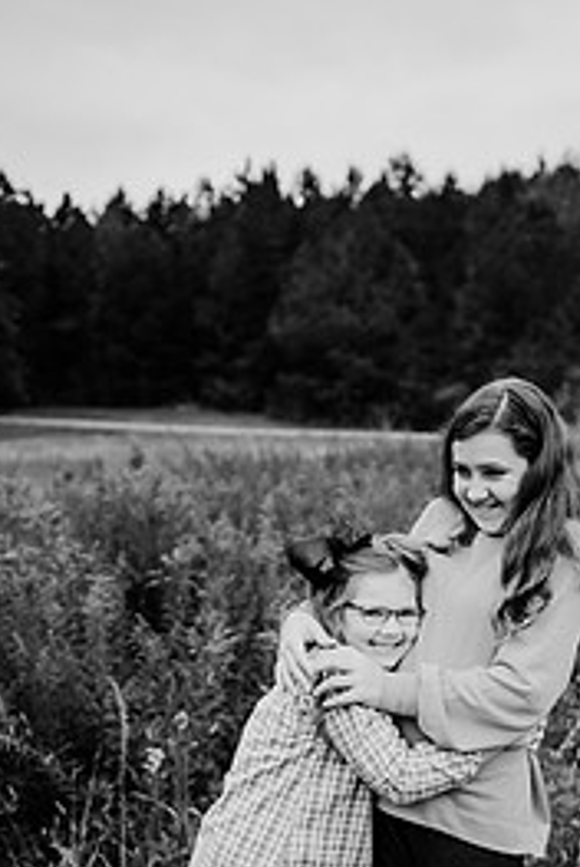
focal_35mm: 41
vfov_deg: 45.2
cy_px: 682
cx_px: 419
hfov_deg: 32.2
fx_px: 988
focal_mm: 24
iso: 125
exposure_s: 1/800
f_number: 2.2
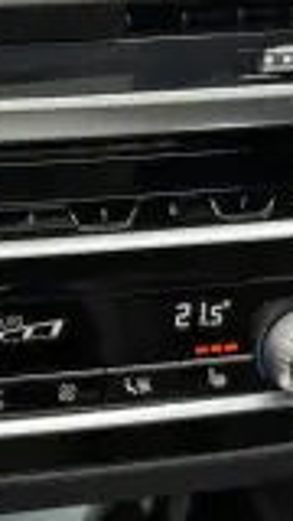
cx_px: -62
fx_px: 1630
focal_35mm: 118
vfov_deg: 18.2
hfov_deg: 10.1
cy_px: 283
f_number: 1.78
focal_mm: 6.76
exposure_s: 1/251
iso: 100
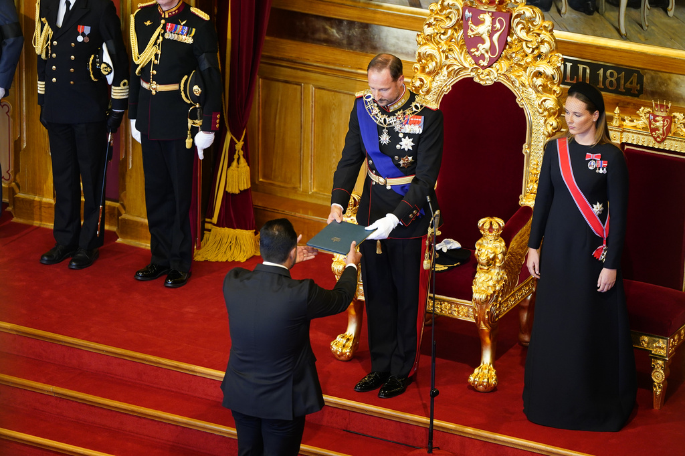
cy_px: 228
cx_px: 342
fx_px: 3253
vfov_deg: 8.0
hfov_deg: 12.0
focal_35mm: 171
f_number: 2.8
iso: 1600
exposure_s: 1/160
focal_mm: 171
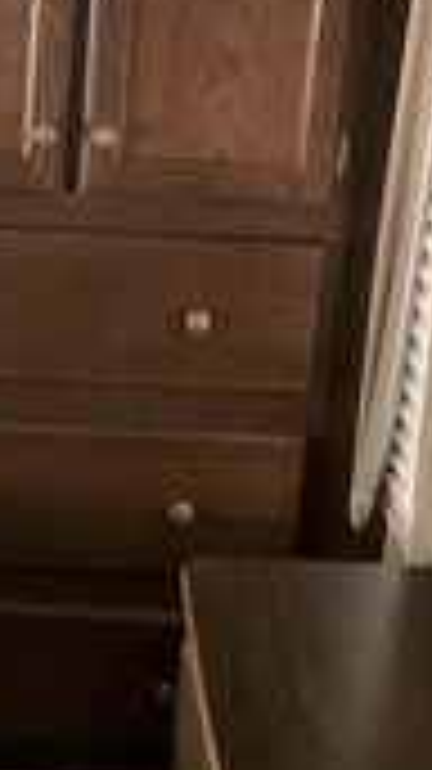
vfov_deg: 28.3
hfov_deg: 15.9
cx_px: -18
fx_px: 1509
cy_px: 212
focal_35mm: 74
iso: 500
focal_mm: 3
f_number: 1.8
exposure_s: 1/30
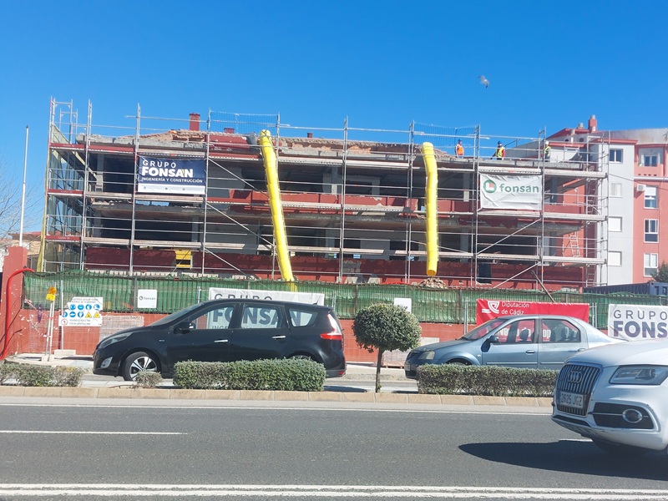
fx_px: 482
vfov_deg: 54.9
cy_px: 250
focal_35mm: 25
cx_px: 334
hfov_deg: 69.4
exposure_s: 1/1021
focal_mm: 5.23
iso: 25
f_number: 1.8
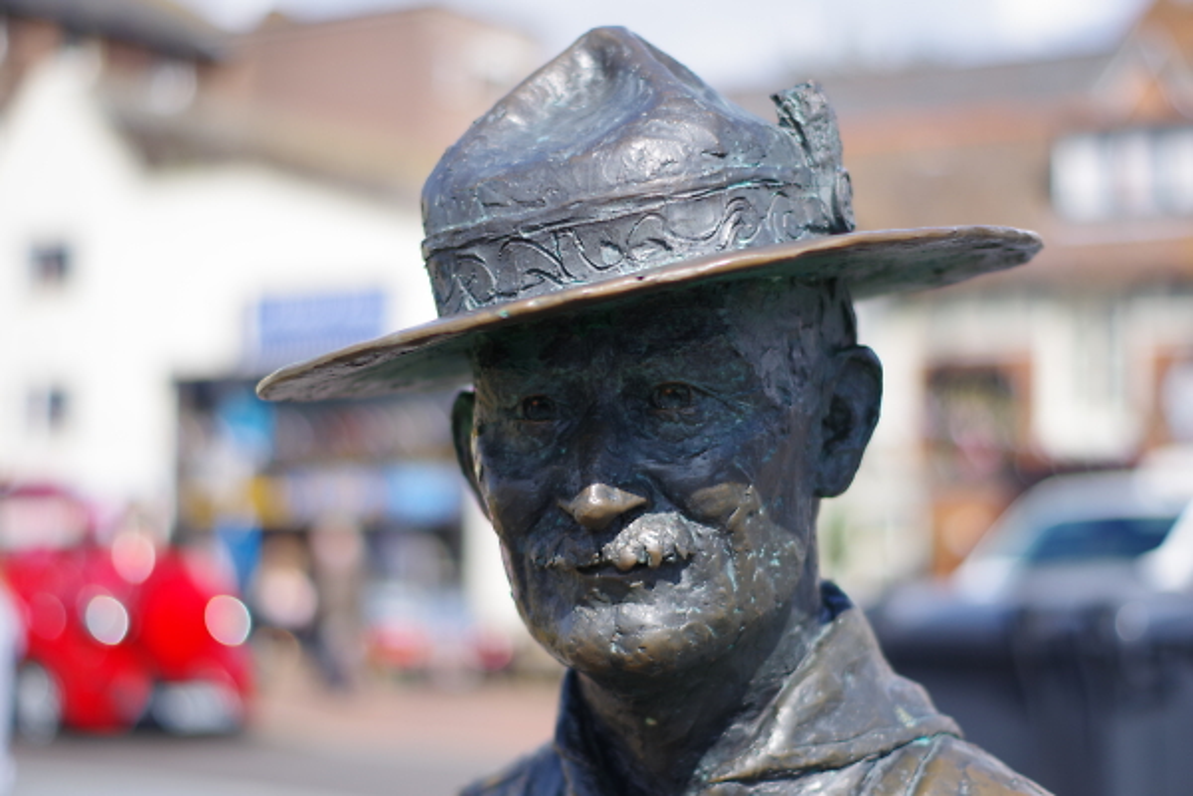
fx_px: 2485
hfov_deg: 27.0
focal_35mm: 75
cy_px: 398
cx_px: 596
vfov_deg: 18.2
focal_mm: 50
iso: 200
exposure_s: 1/4000
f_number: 1.8
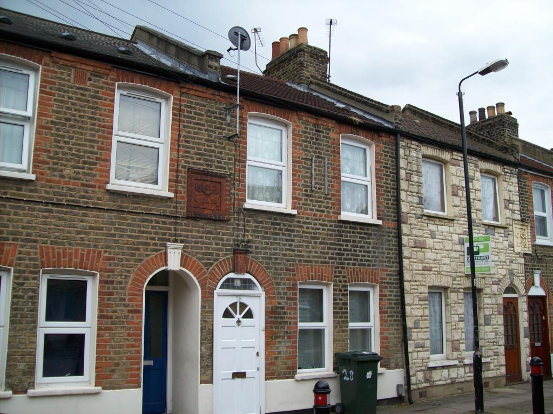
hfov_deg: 51.4
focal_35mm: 36
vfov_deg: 39.6
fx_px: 575
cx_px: 276
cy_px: 207
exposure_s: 1/553
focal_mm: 6
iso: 80
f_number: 2.7
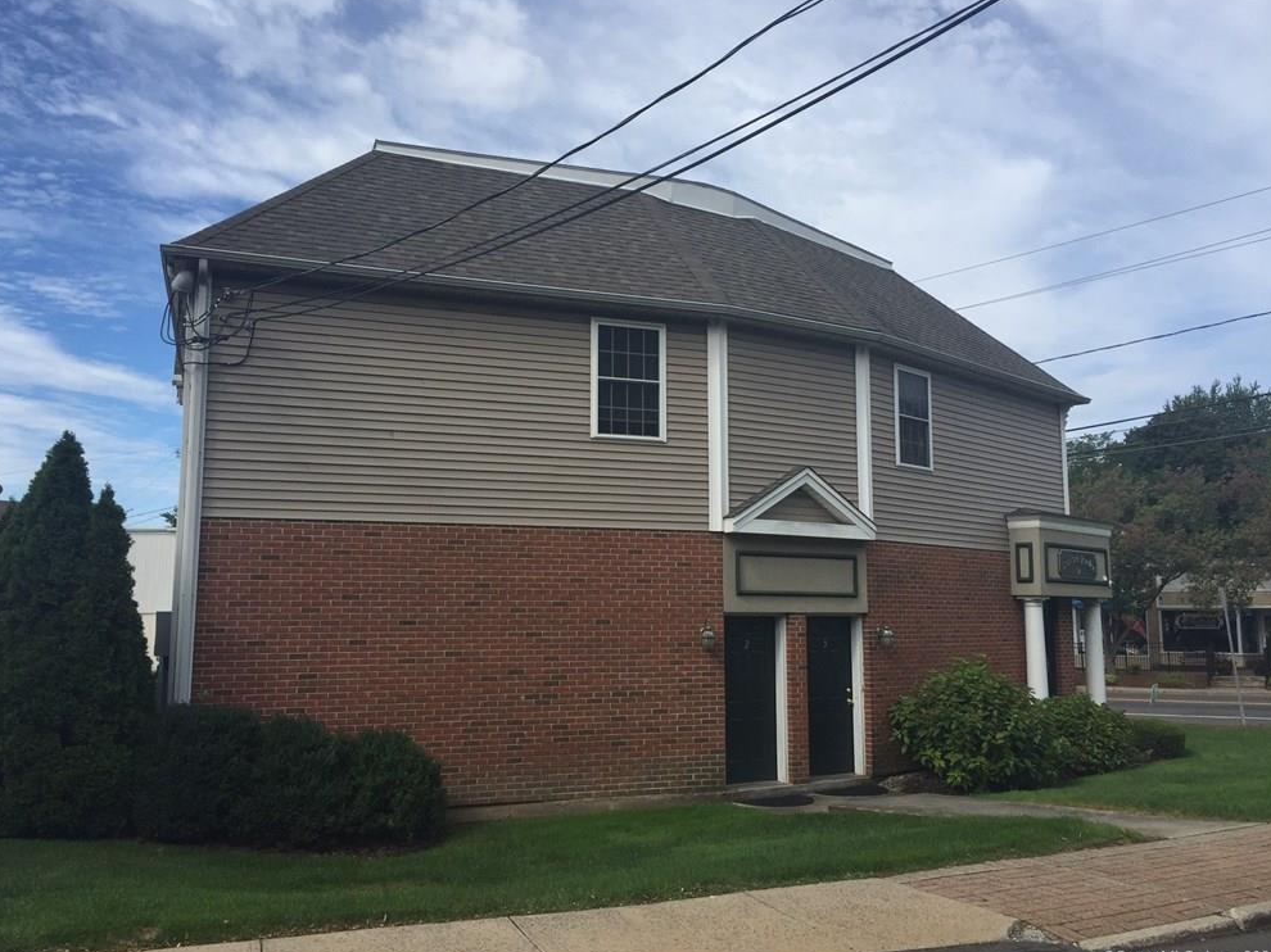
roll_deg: -0.6
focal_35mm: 30
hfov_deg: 60.0
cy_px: 477
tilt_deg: +5.4
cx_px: 630
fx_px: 1101
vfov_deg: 46.8
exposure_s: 1/1980
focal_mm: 4.15
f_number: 2.2
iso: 32
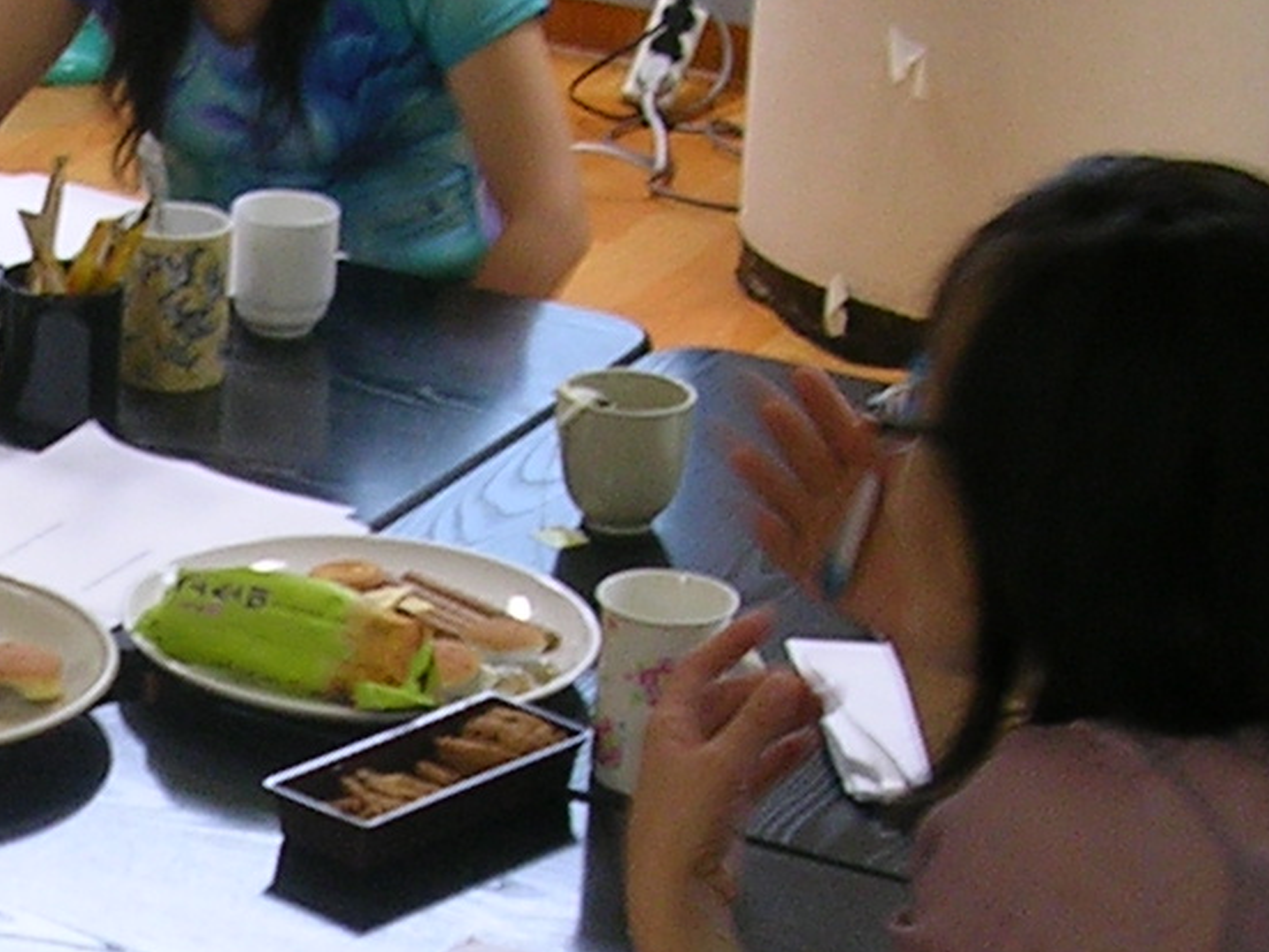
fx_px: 5169
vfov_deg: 10.5
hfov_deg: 13.7
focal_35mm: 141
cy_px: 853
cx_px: -138
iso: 50
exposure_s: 1/8.8
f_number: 2.8
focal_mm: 5.8
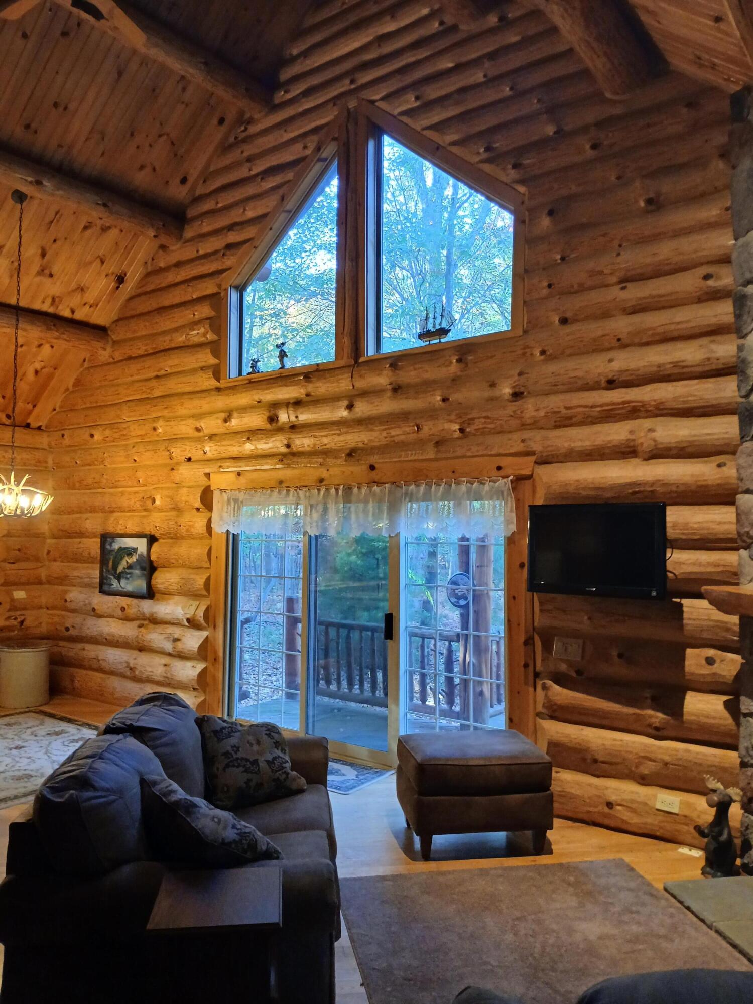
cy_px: 502
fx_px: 754
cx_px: 376
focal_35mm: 26
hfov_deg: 53.1
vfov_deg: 67.3
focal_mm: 3.98
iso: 250
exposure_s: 1/30
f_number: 1.8
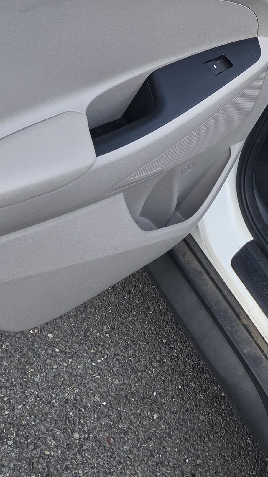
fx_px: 784
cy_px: 79
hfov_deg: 17.6
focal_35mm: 62
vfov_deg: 32.7
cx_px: 394
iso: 100
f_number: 1.8
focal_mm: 5.4
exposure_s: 1/180
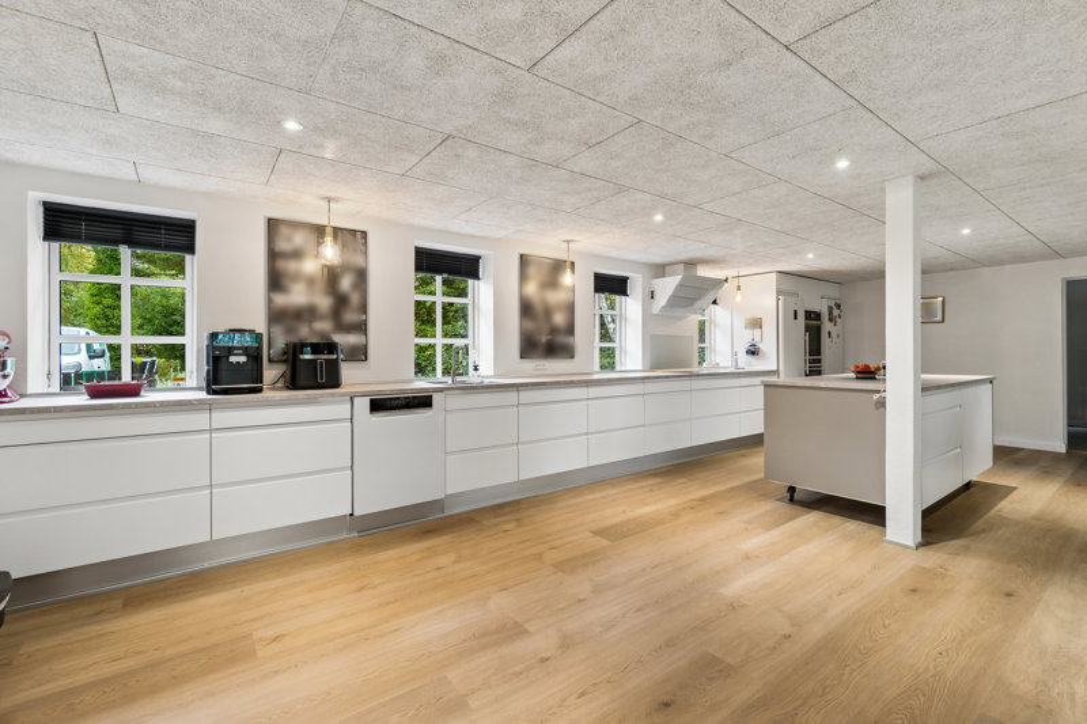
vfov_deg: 77.3
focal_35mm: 15
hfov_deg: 100.4
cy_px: 362
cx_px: 544
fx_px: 453
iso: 200
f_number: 8
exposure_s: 1/13
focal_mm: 10
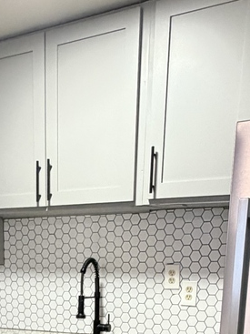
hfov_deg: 26.0
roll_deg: +0.9
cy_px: 408
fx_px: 530
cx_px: 46
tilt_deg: -15.6
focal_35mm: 55
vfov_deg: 29.6
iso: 320
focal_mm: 2.22
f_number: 2.2
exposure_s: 1/60
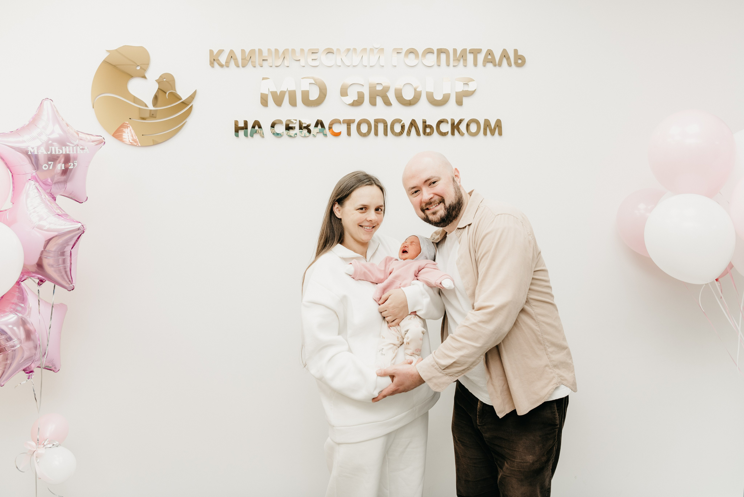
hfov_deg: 66.2
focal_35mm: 28
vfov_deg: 47.0
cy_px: 243
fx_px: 571
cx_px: 380
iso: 250
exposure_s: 1/160
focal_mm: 27
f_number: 4
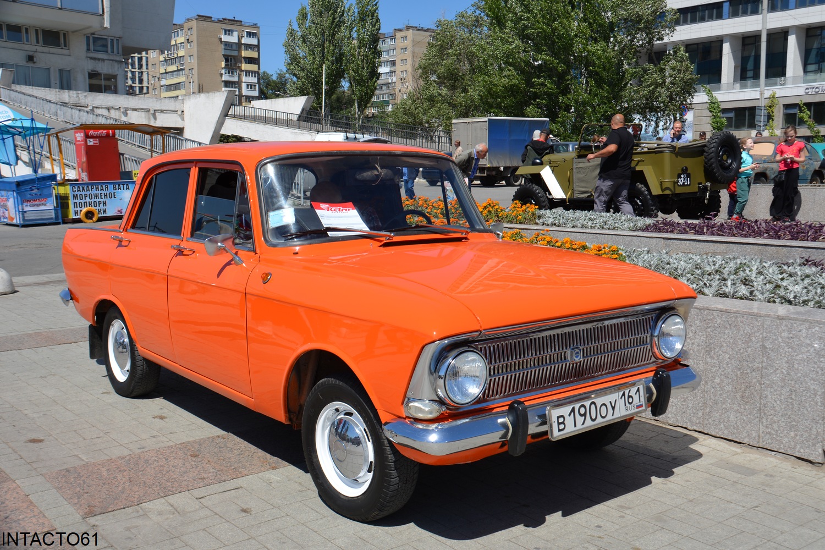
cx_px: 412
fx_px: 756
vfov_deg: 40.0
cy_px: 275
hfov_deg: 57.2
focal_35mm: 33
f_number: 9
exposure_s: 1/320
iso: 100
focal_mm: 22
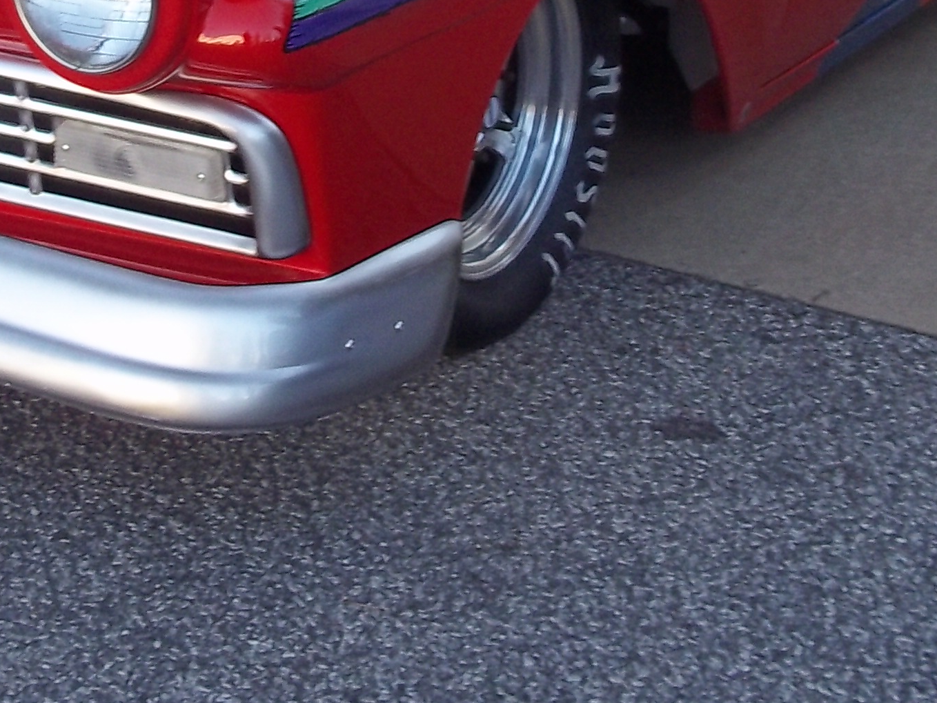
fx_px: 2870
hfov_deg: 18.5
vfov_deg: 13.5
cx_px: 279
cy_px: -214
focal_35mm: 106
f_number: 3.1
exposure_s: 1/125
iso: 80
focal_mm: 6.5
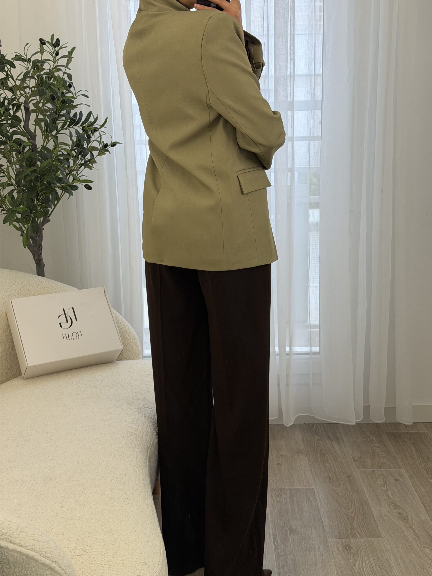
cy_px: 288
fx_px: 799
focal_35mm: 48
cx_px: 216
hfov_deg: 30.3
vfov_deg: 39.7
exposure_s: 1/100
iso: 64
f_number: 1.78
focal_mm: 6.76
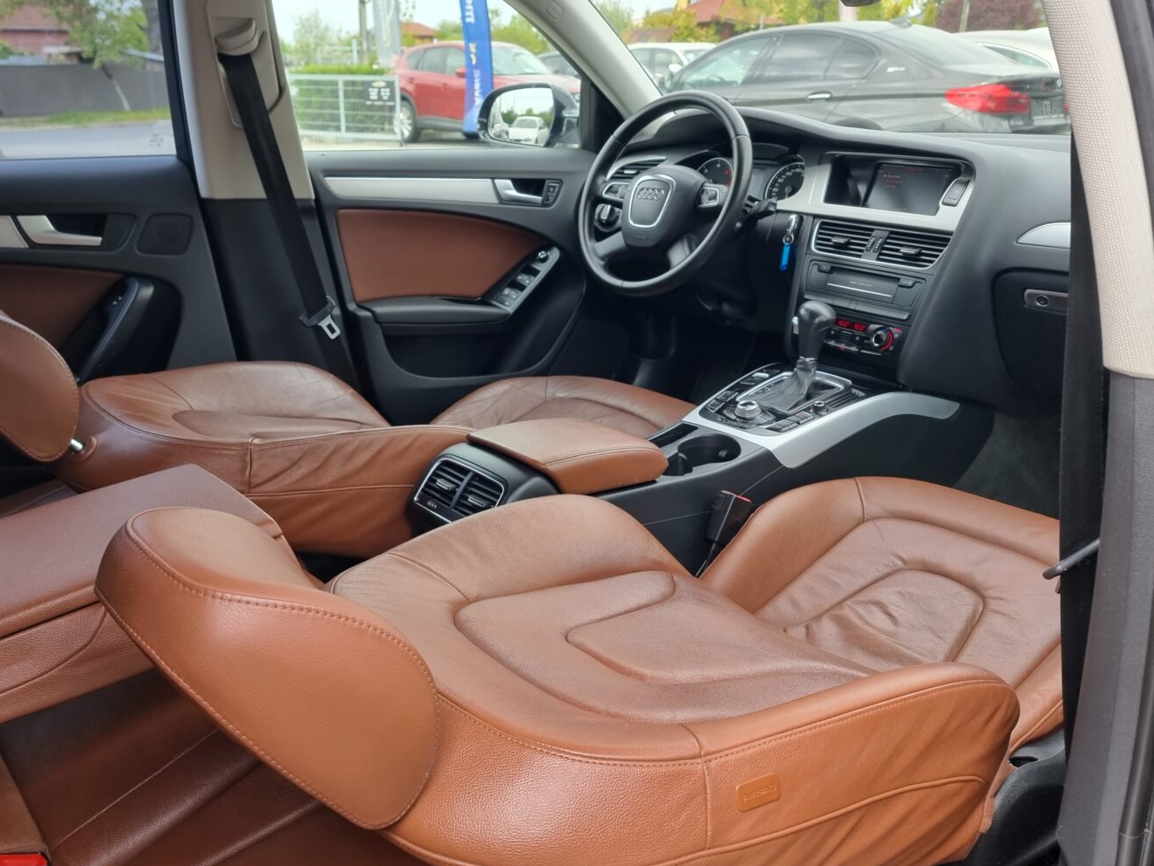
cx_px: 463
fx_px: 967
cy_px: 495
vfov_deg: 48.1
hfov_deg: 61.1
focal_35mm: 29
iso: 50
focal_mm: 6.7
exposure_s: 1/120
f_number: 1.8
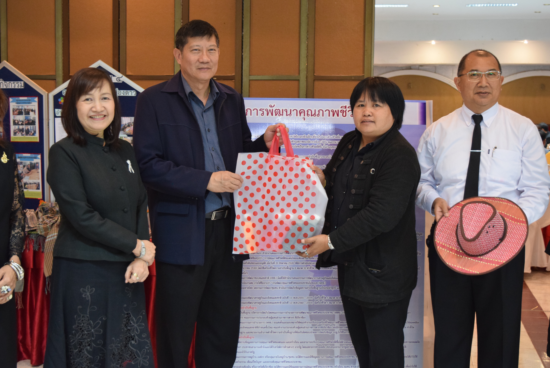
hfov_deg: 38.9
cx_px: 275
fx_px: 780
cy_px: 184
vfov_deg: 26.5
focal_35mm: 51
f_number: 5
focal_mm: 34
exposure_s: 1/13
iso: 1600
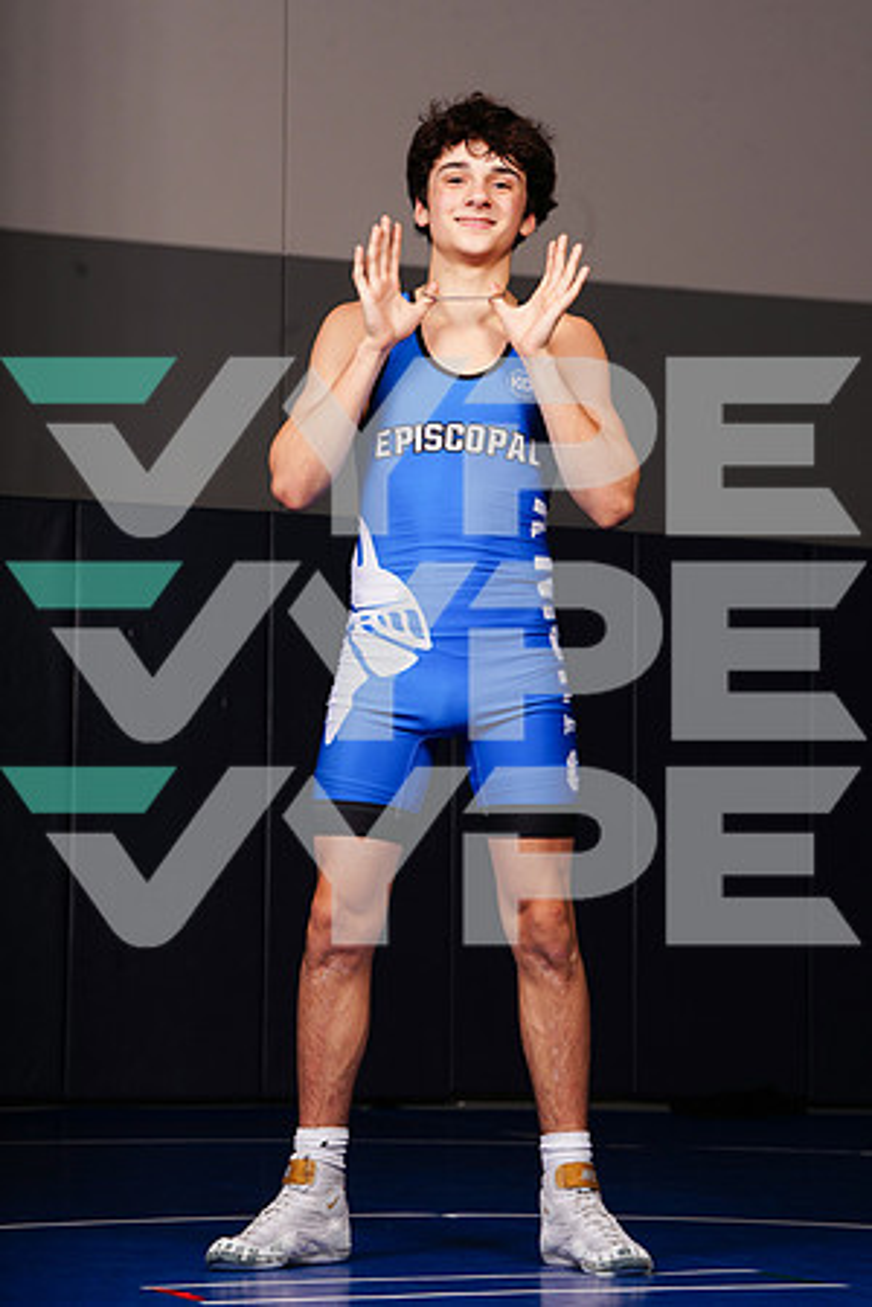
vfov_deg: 21.0
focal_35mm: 97
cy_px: 654
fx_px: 3524
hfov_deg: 14.1
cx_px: 436
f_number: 10
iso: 320
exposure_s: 1/200
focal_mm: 97
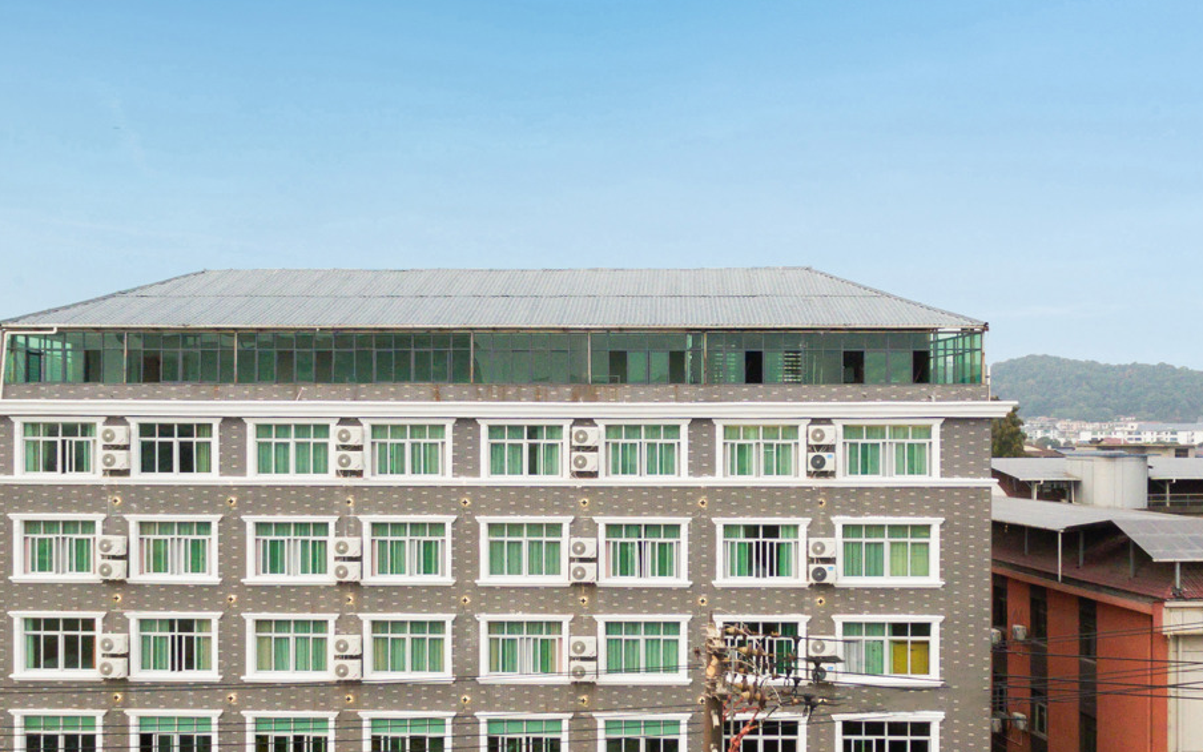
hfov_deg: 50.4
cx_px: 637
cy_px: 437
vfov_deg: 32.7
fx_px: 1279
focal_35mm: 39
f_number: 2.8
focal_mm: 3.61
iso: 400
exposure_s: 1/320
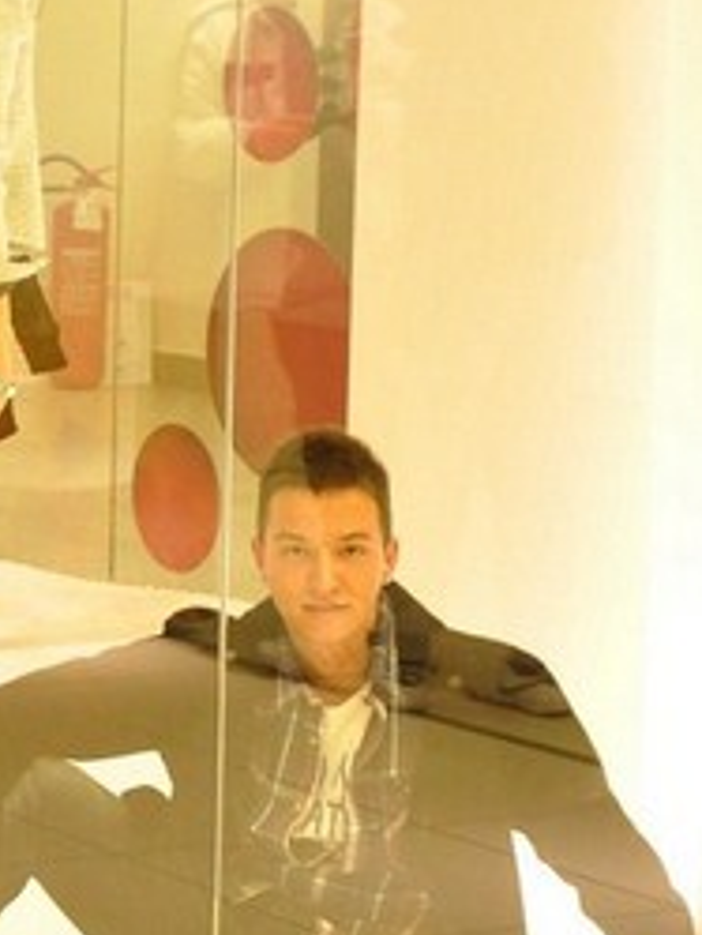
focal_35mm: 172
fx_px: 4647
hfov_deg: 8.3
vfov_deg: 11.5
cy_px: 421
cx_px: -546
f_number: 4.5
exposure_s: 1/60
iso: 1600
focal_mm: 38
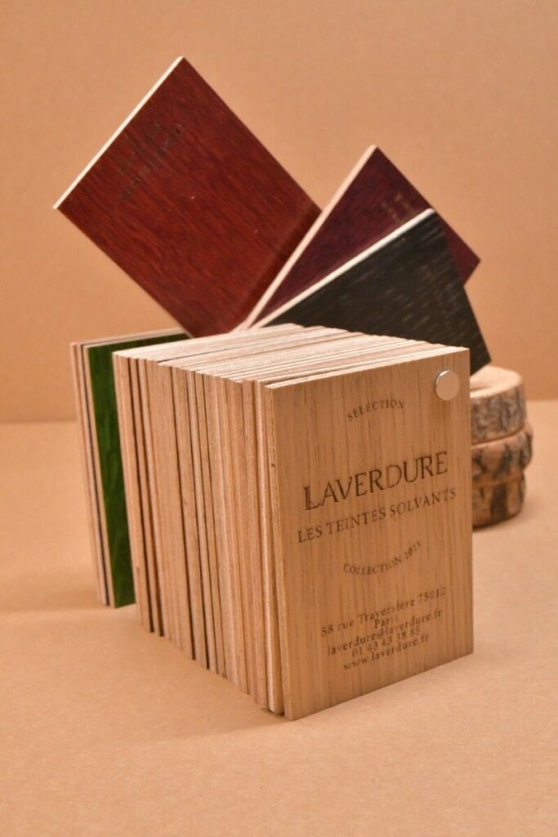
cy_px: 418
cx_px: 279
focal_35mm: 57
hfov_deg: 23.8
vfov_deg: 35.0
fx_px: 1325
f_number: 13
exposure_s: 1/160
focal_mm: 38
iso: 6400
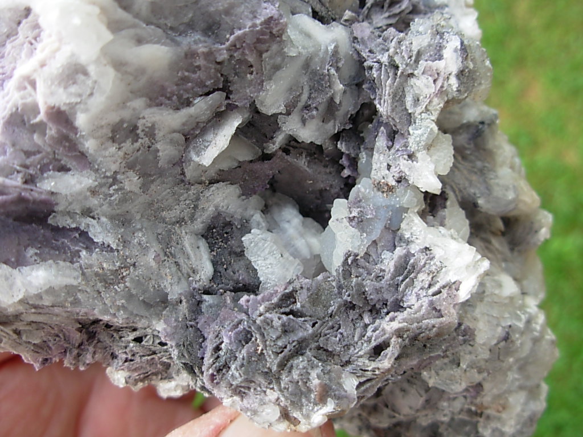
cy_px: 218
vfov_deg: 37.7
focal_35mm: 38
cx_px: 292
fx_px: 640
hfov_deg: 49.0
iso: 50
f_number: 2.9
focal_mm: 6.3
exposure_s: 1/78.3
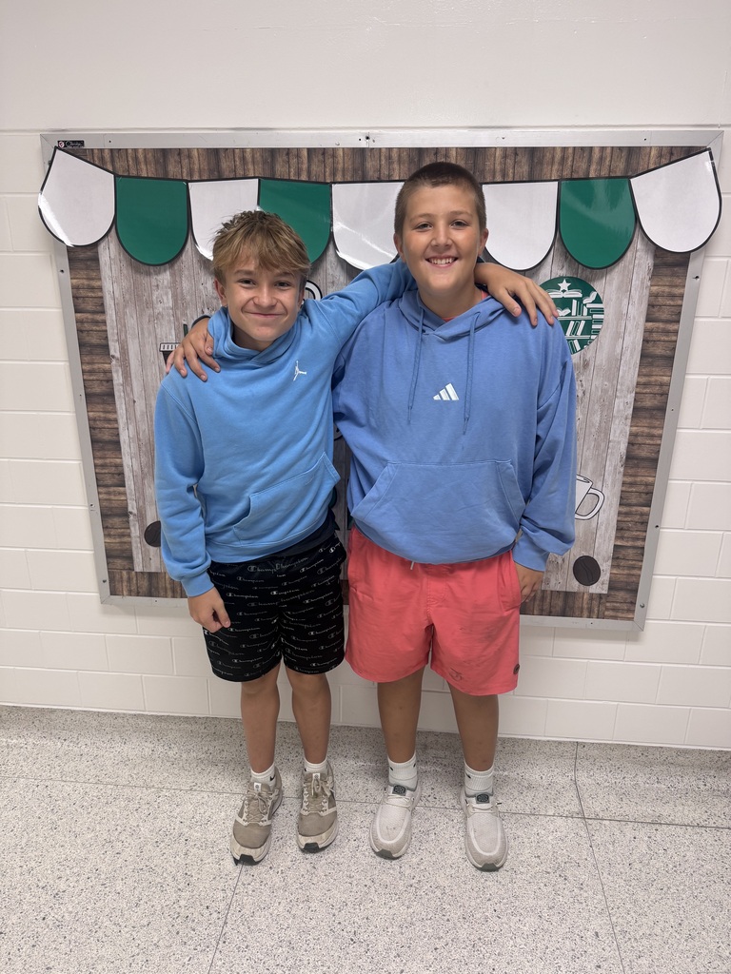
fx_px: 676
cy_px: 487
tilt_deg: -19.3
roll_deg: -1.0
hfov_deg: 56.8
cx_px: 366
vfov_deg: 71.6
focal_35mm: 24
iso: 125
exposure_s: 1/60
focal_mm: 6.76
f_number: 1.78
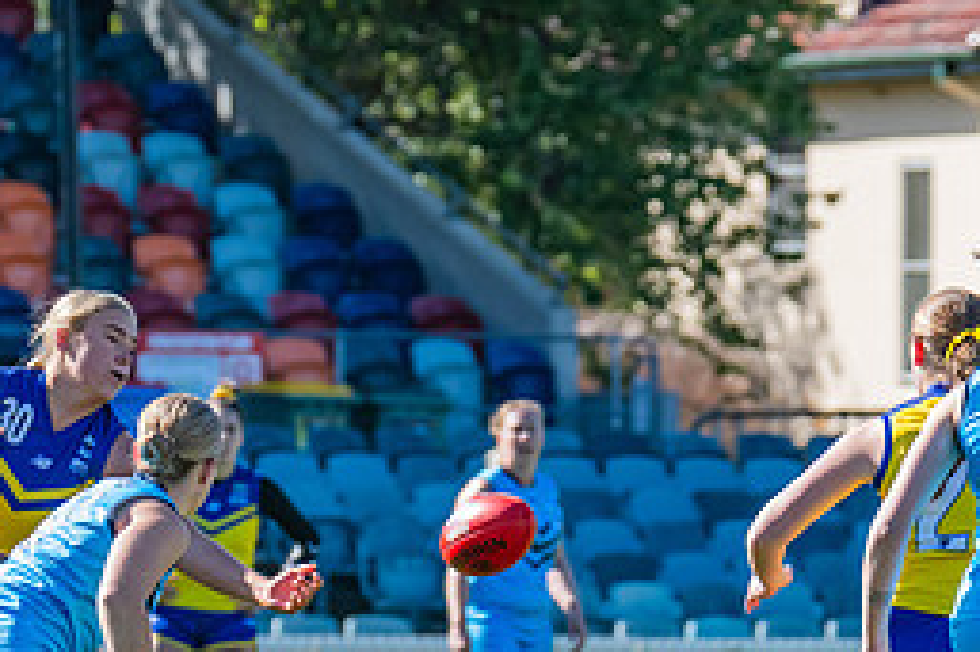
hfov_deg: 2.8
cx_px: 66
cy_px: 459
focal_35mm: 748
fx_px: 20348
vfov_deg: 1.8
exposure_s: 1/1250
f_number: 7.1
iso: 800
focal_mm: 270
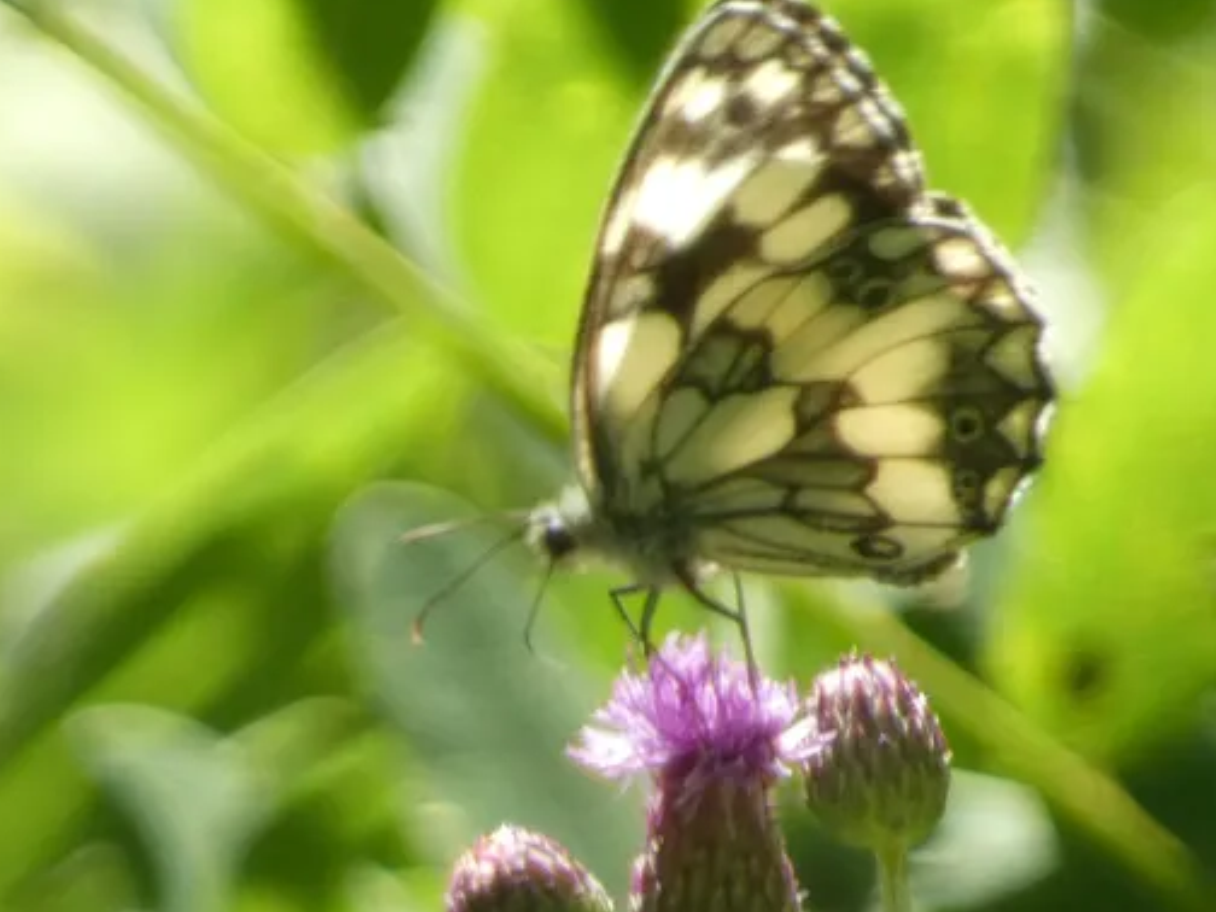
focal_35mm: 1524
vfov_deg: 1.0
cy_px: 449
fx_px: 53535
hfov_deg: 1.3
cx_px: 743
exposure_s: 1/125
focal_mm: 215
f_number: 5.9
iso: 200
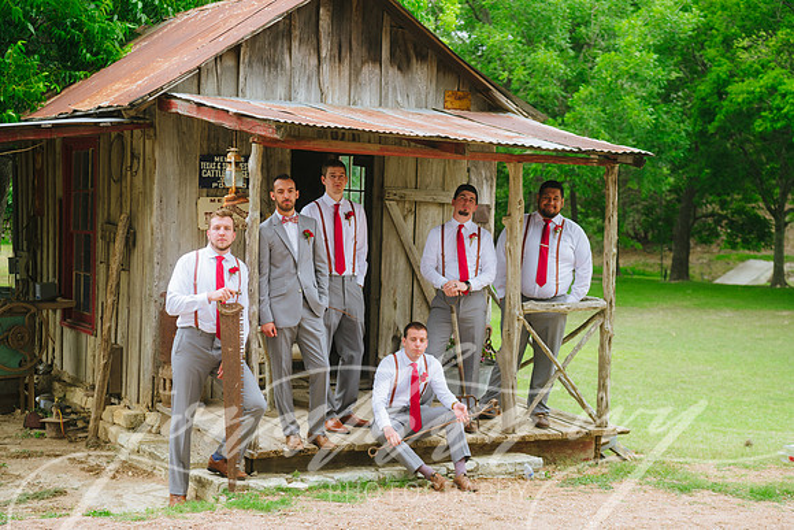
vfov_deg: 21.9
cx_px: 397
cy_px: 265
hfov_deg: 32.4
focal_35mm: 62
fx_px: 1368
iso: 320
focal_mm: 62
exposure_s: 1/250
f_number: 4
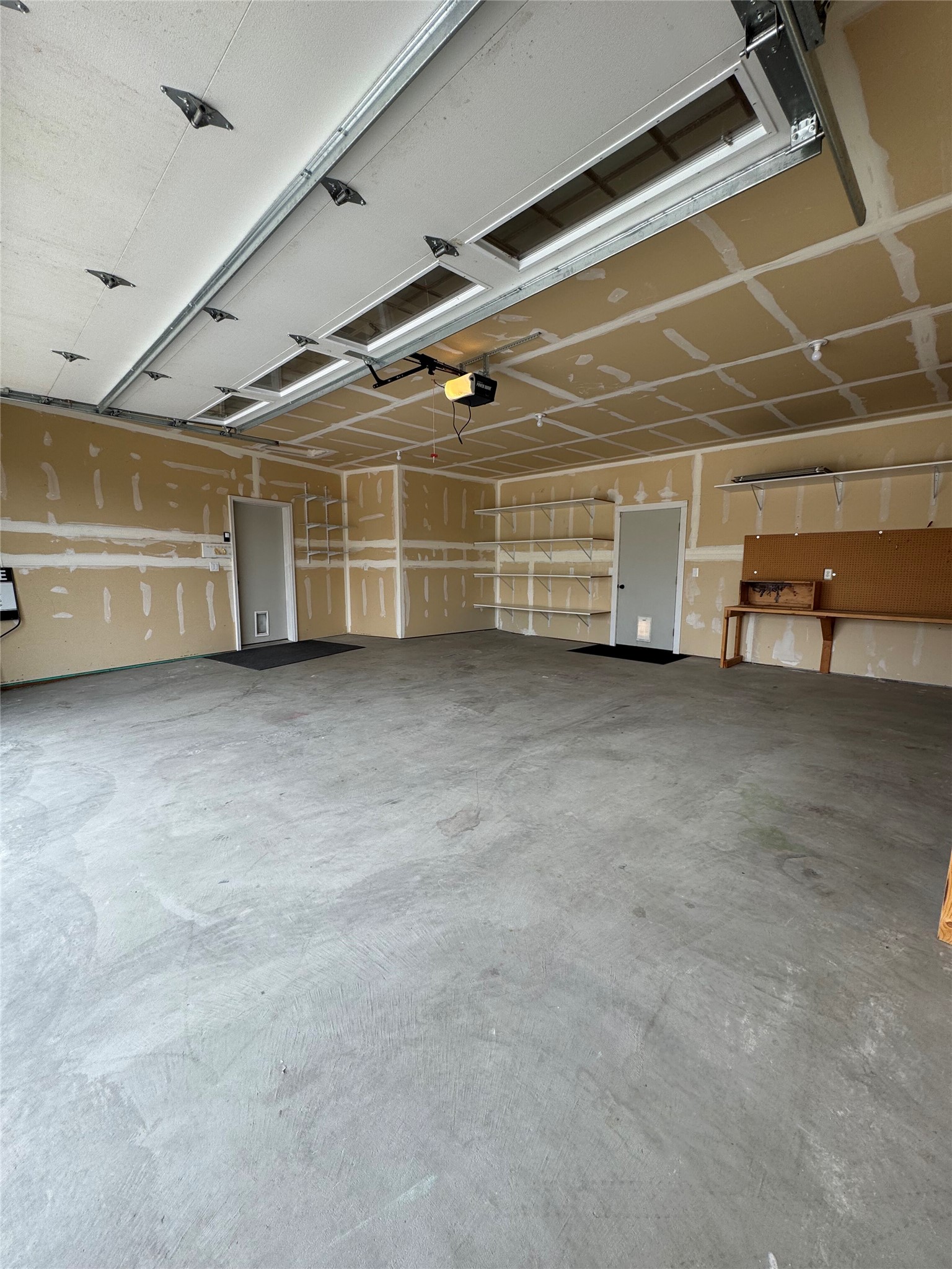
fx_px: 513
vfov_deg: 102.1
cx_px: 476
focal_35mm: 14
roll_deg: +0.8
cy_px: 634
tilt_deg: -7.7
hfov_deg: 85.7
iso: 40
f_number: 2.2
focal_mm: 2.22
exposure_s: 1/164
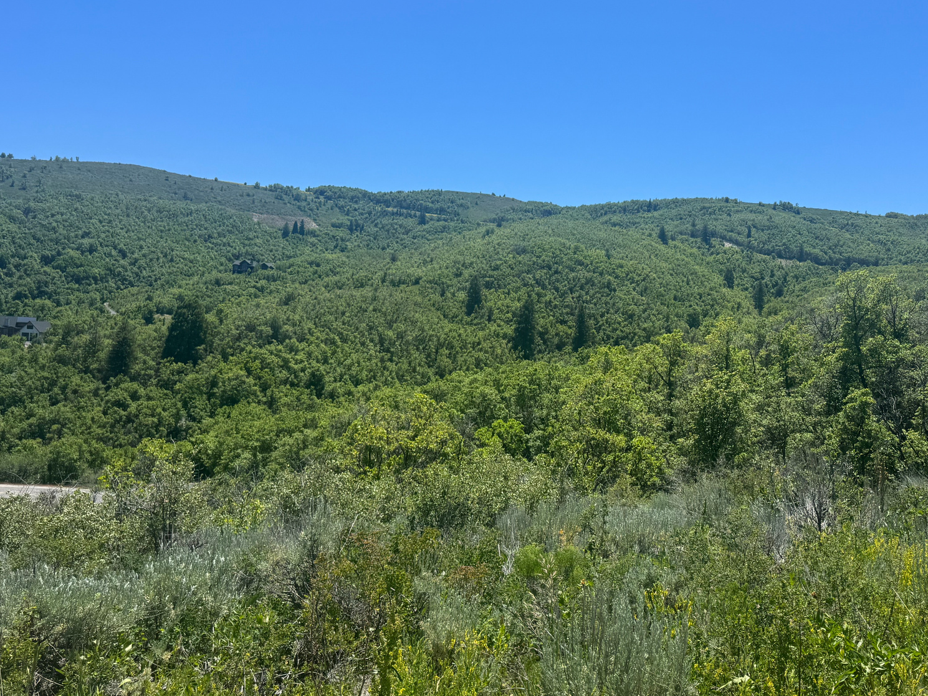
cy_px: 303
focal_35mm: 33
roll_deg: -3.2
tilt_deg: +1.3
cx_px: 577
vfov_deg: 42.9
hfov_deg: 54.7
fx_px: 885
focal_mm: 6.76
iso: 80
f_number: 1.78
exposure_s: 1/4608
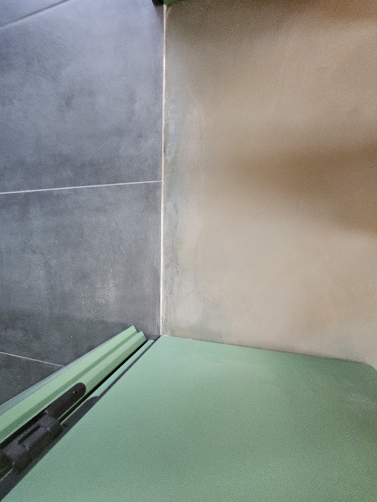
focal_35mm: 13
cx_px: 188
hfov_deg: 89.9
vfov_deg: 106.2
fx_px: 189
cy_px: 251
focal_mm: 2.2
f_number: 2.2
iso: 400
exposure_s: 1/33
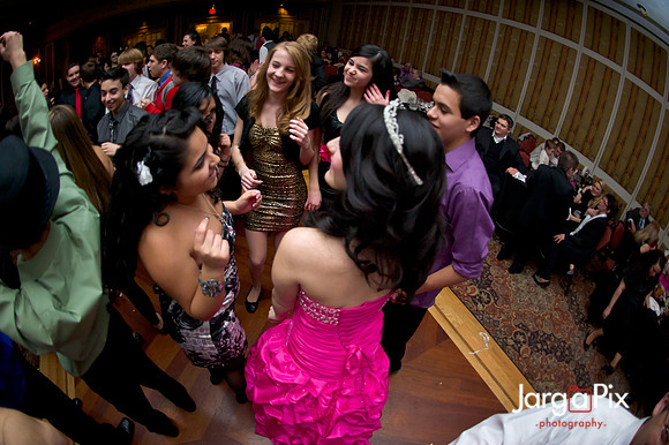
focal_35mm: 16
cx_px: 334
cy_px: 222
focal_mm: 16
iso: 3200
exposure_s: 1/200
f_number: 3.2
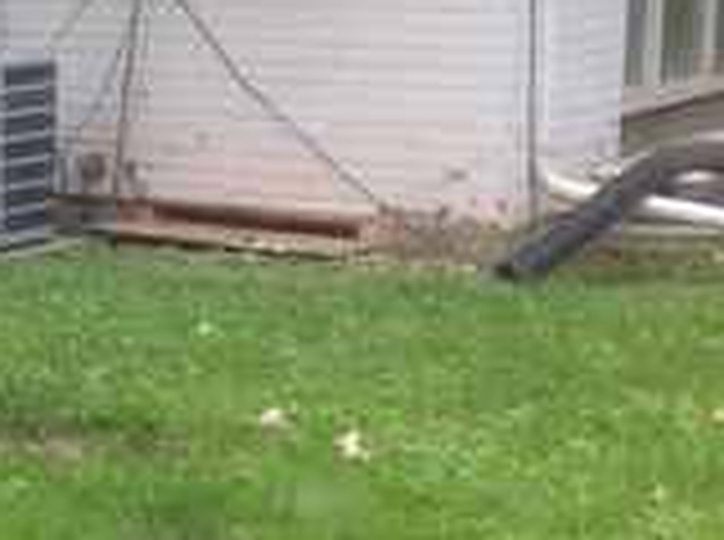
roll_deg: -0.7
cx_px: -603
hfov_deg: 12.8
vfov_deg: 10.6
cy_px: 189
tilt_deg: -6.2
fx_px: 2901
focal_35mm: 139
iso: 50
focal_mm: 4.28
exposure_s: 1/120
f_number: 2.4
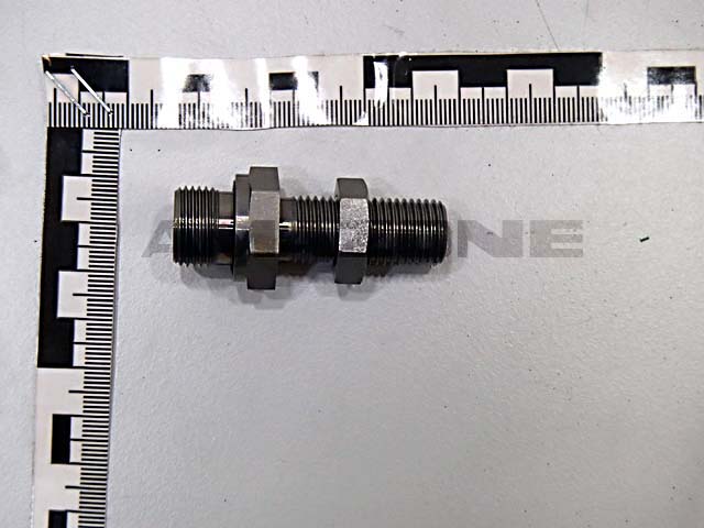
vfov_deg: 20.2
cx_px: 352
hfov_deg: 26.7
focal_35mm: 73
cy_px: 264
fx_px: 1485
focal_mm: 13.09
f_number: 5.7
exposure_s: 1/60
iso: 800
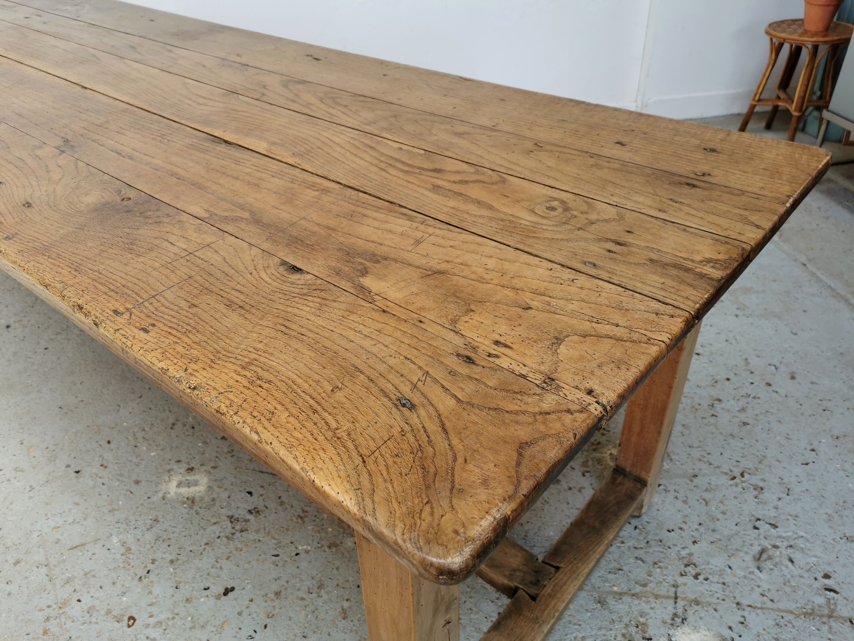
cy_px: 320
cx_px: 427
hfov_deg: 65.3
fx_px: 666
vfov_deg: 51.4
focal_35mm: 27
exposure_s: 1/100
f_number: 1.8
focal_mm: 5.58
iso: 80
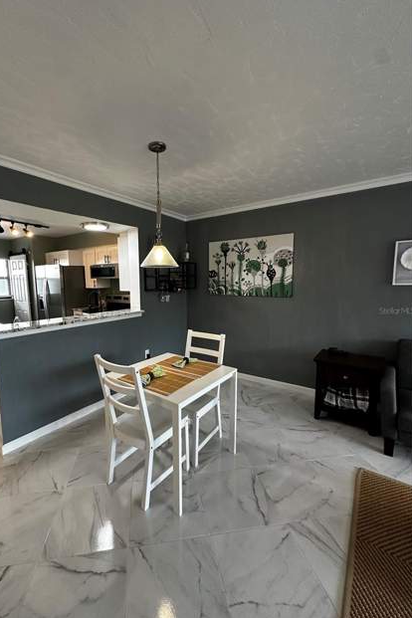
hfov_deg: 76.9
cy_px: 310
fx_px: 257
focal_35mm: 15
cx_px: 178
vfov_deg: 100.4
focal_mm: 2.22
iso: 250
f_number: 2.2
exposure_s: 1/120
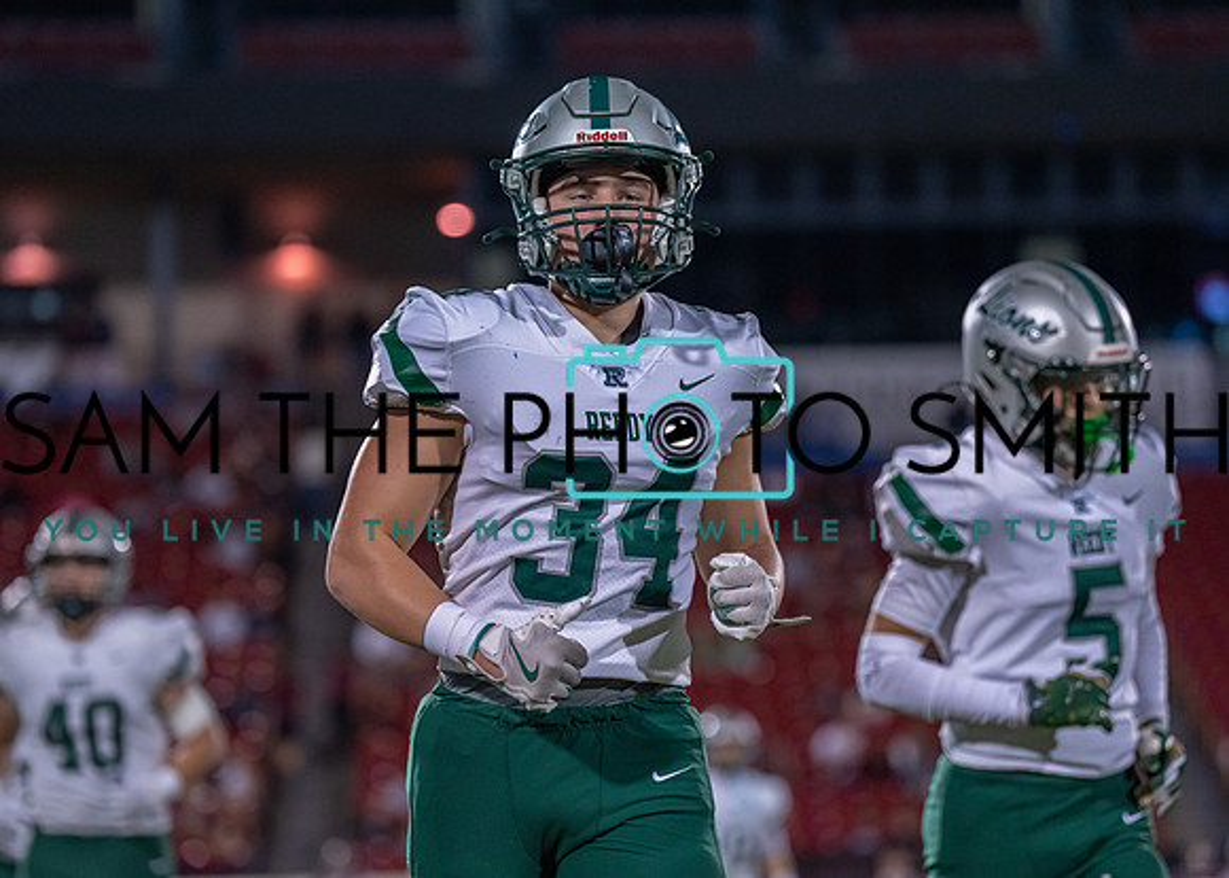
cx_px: 604
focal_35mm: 156
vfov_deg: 9.2
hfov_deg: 12.8
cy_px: 455
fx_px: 5458
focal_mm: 133
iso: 2500
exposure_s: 1/2000
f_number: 2.8
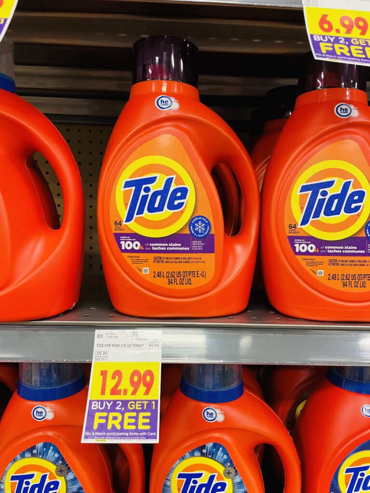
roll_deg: -1.9
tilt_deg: -5.4
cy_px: 246
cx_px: 185
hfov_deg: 53.1
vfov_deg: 67.3
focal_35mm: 26
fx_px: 371
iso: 100
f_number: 1.6
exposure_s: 1/63
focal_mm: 4.2
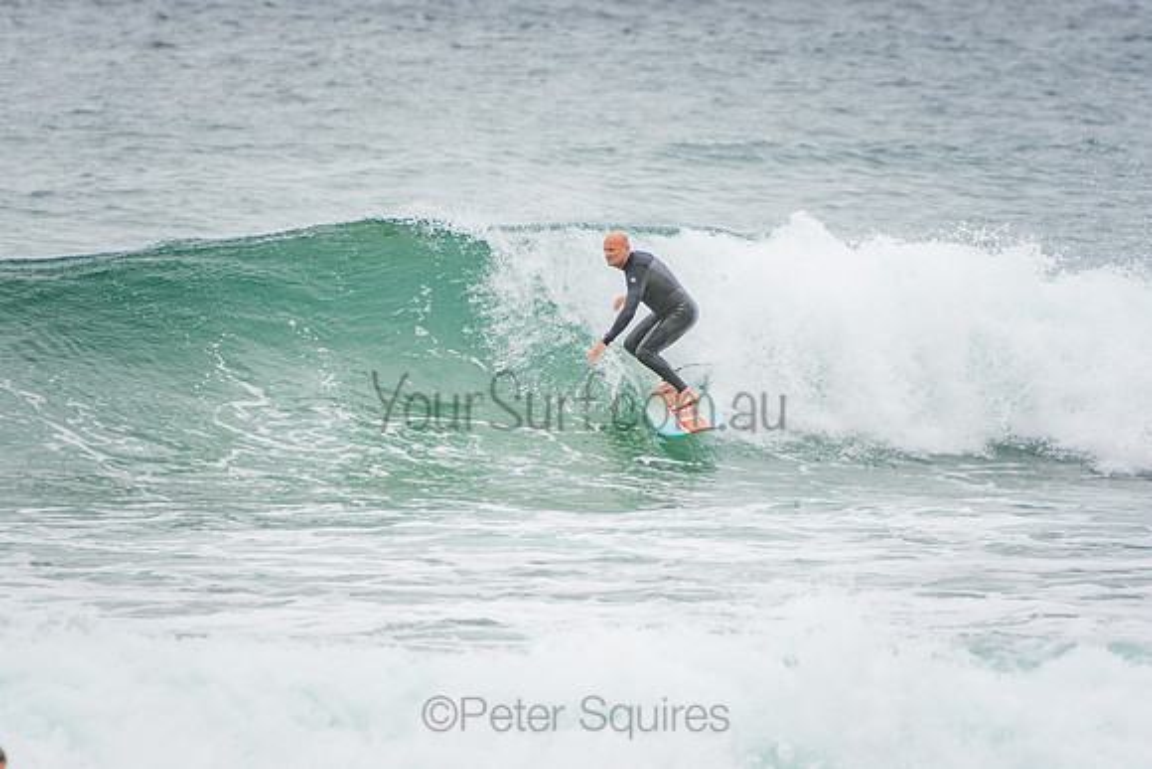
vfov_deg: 2.4
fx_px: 18724
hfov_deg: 3.5
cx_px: 576
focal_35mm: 585
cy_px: 384
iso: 360
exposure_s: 1/1600
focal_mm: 390
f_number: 5.6
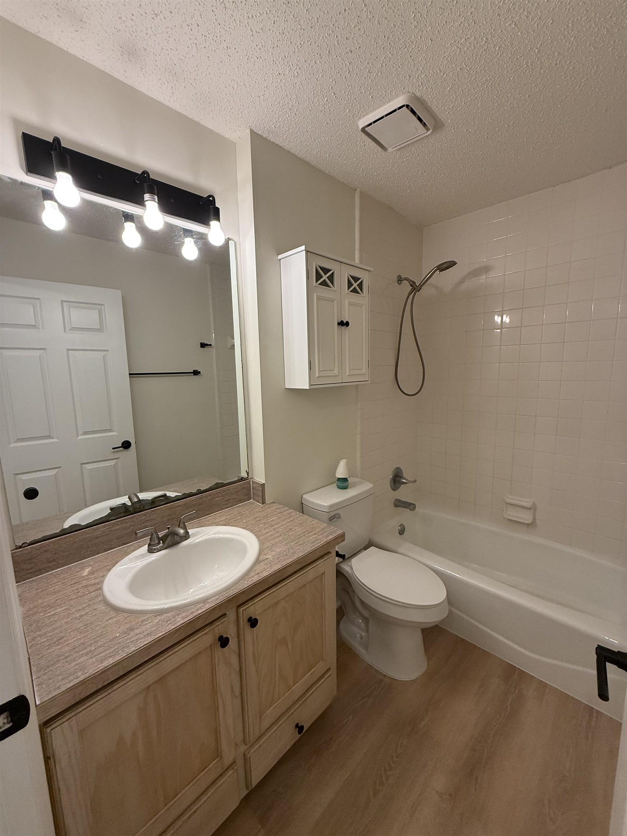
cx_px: 314
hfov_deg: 85.7
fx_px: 338
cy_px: 418
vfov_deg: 102.1
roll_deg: +0.9
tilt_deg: -7.3
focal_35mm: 14
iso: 250
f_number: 2.2
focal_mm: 2.22
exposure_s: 1/120
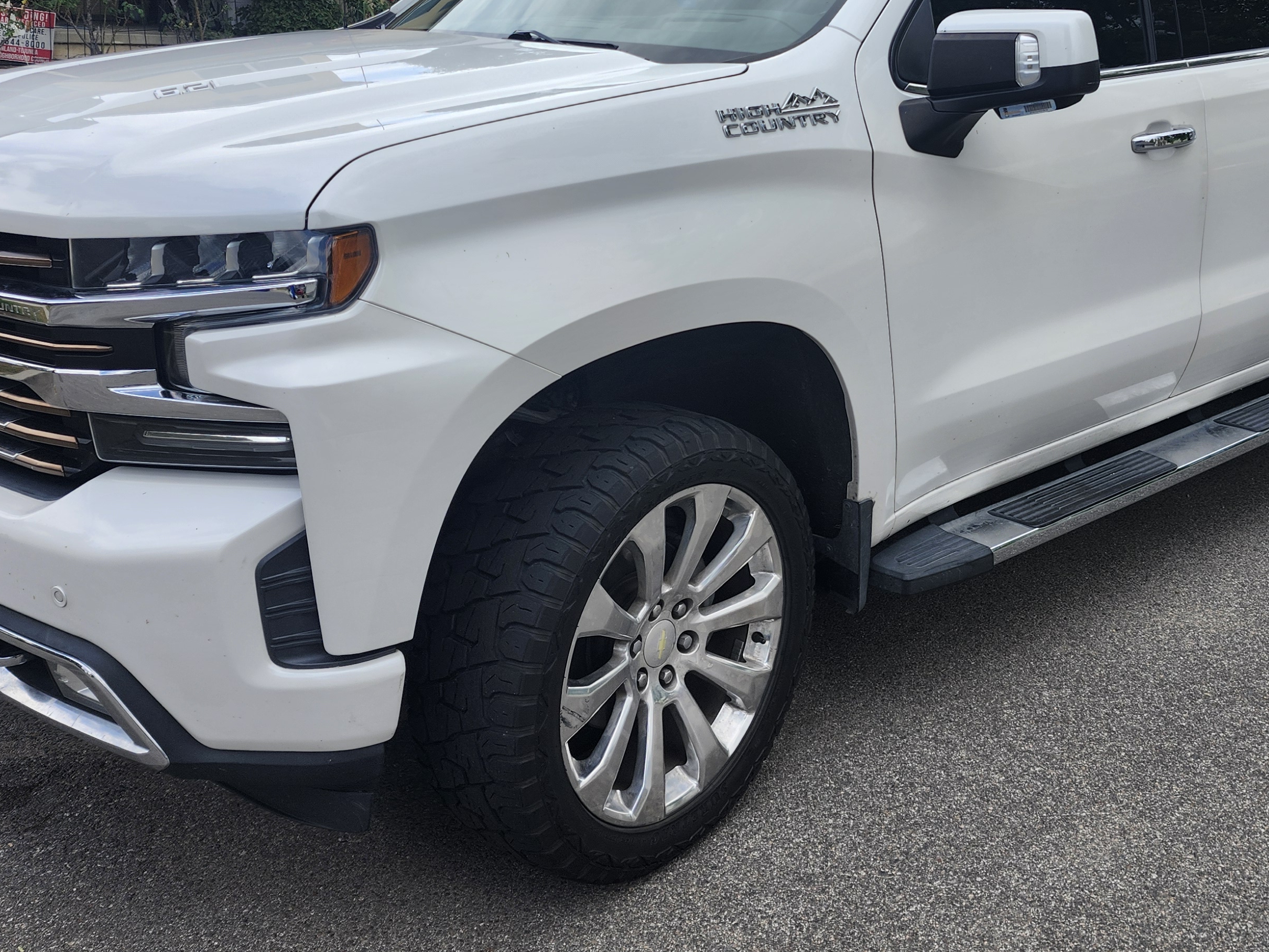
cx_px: 774
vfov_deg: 37.0
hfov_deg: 48.6
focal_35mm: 38
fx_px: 1393
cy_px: 265
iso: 25
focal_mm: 5.54
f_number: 1.8
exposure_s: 1/746
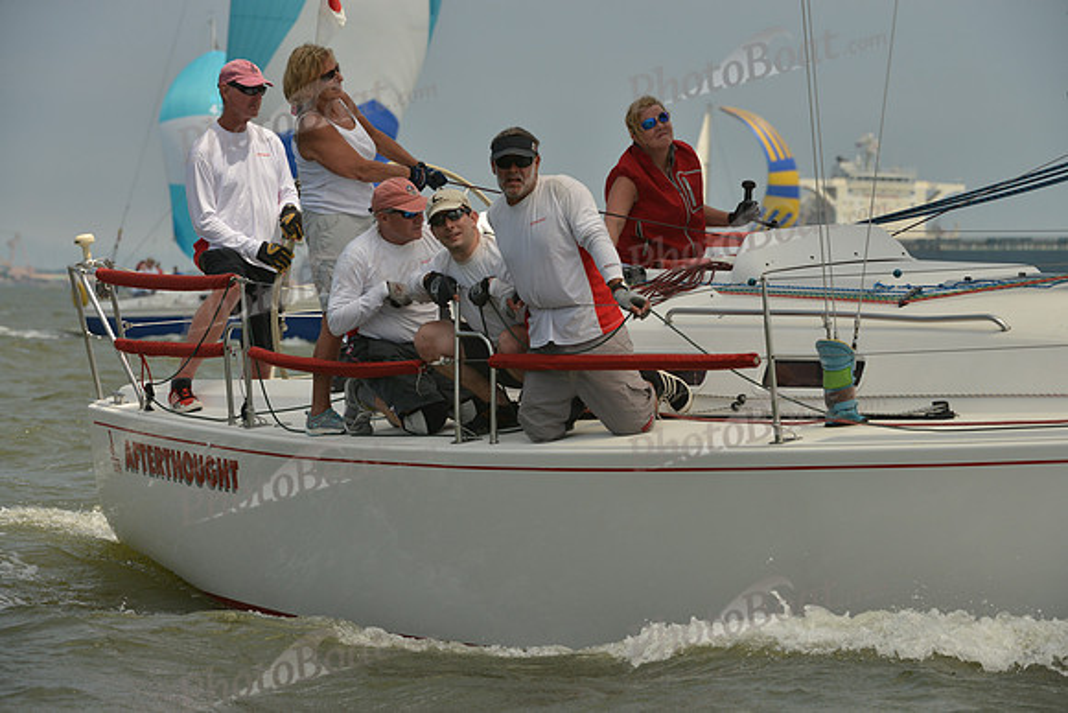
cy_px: 356
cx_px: 534
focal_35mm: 220
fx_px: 6528
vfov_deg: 6.2
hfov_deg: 9.4
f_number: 9
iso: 400
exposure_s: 1/1250
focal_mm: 220
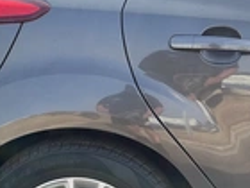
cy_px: 172
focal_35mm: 80
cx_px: 159
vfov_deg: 18.1
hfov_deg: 24.3
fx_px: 578
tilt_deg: -12.1
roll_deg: -0.3
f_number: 1.8
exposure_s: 1/397
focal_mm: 3
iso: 25
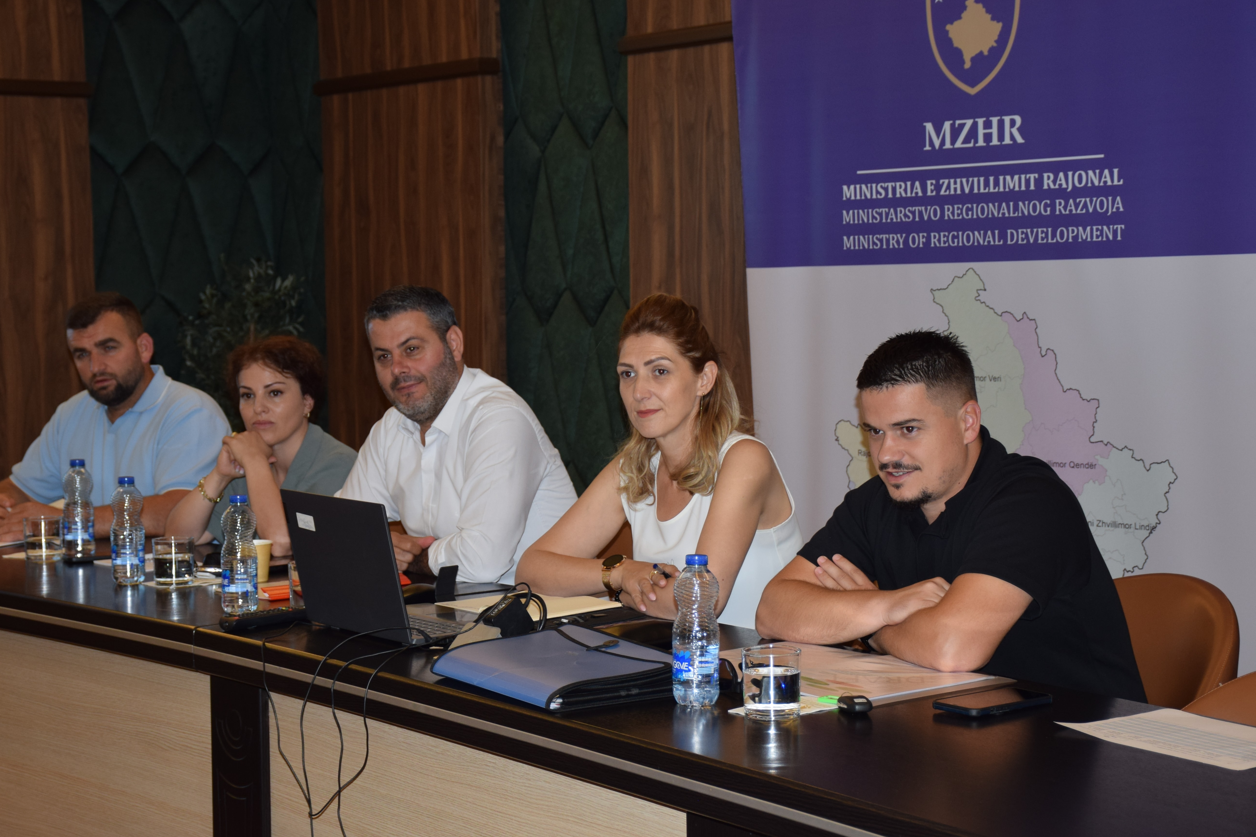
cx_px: 593
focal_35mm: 66
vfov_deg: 20.6
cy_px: 421
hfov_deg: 30.5
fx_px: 2303
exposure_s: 1/80
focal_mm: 38
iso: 400
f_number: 4.2
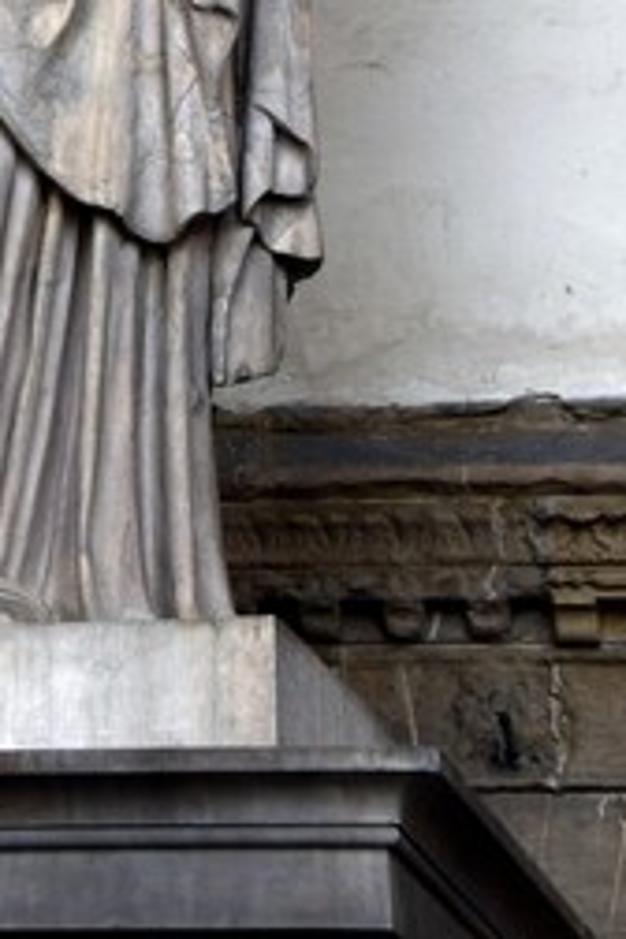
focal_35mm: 248
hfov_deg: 5.5
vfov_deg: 8.1
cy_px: -477
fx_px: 6468
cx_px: -110
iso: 360
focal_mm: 52
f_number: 8
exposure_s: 1/250
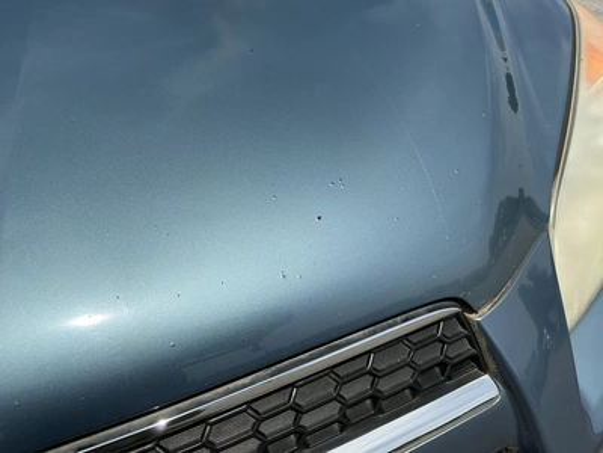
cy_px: 226
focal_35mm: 28
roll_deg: +0.9
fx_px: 488
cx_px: 302
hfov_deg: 63.4
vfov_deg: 49.7
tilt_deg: -41.3
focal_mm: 3
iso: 25
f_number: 1.8
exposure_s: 1/3322
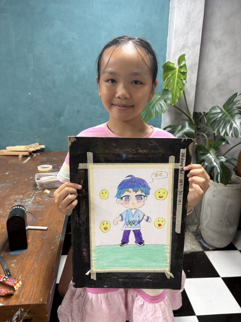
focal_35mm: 26
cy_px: 161
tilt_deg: -15.3
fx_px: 241
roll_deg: -2.0
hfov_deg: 53.1
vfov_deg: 67.3
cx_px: 120
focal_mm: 5.96
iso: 80
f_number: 1.6
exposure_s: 1/50
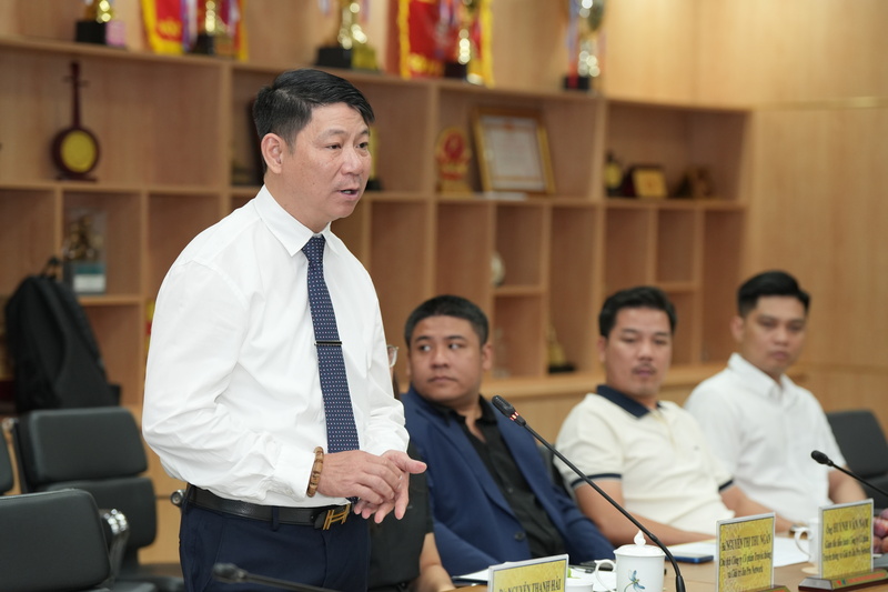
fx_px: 2589
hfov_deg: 19.5
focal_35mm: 105
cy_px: 296
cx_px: 444
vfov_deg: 13.0
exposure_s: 1/200
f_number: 3.5
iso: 1600
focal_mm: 105
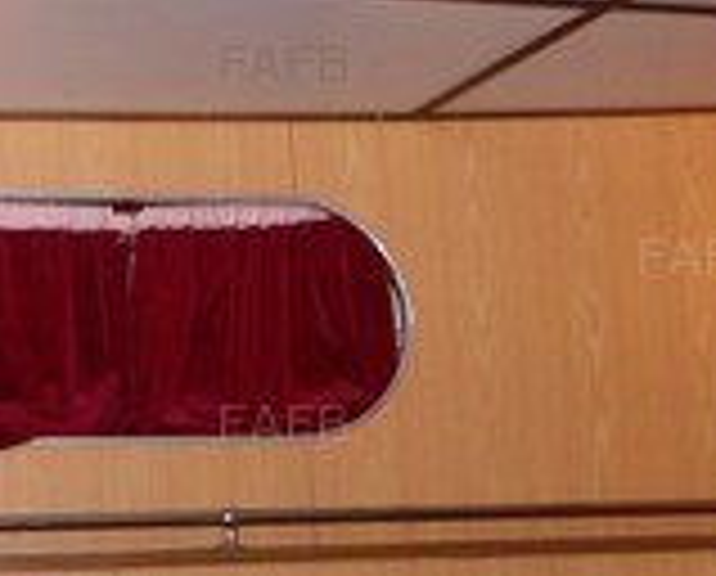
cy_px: 716
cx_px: 351
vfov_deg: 15.7
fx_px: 1997
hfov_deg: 20.3
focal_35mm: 94
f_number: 4.1
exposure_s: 1/15
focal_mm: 4.3
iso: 250
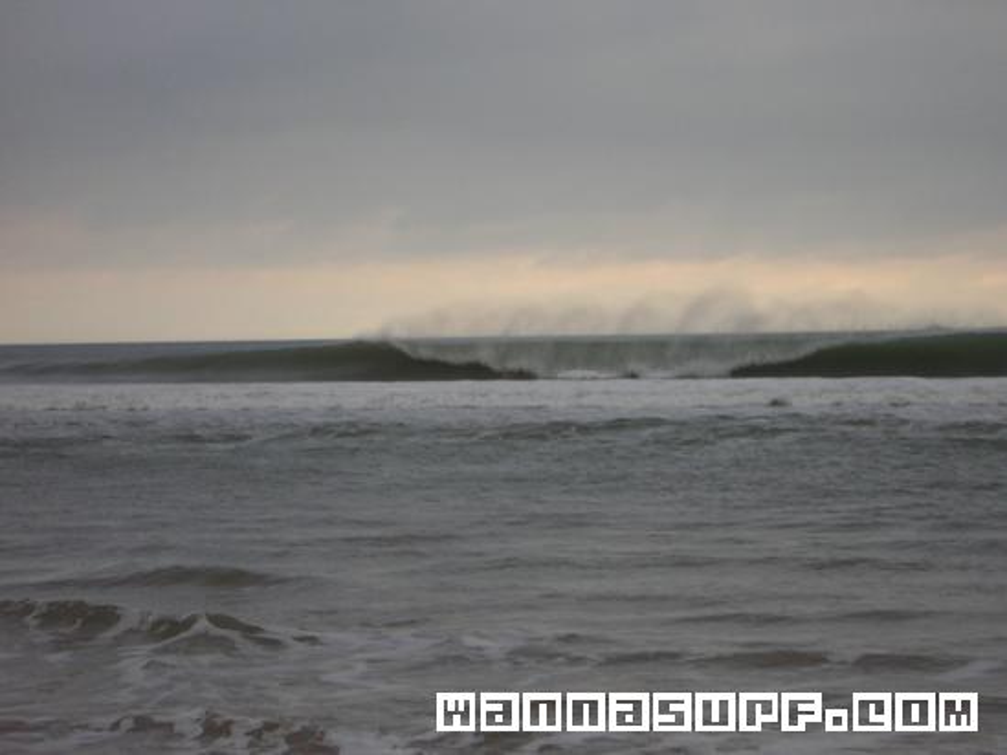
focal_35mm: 108
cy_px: 378
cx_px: 504
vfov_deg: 13.7
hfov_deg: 18.2
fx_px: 3142
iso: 50
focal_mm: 14.1
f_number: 4.7
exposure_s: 1/66
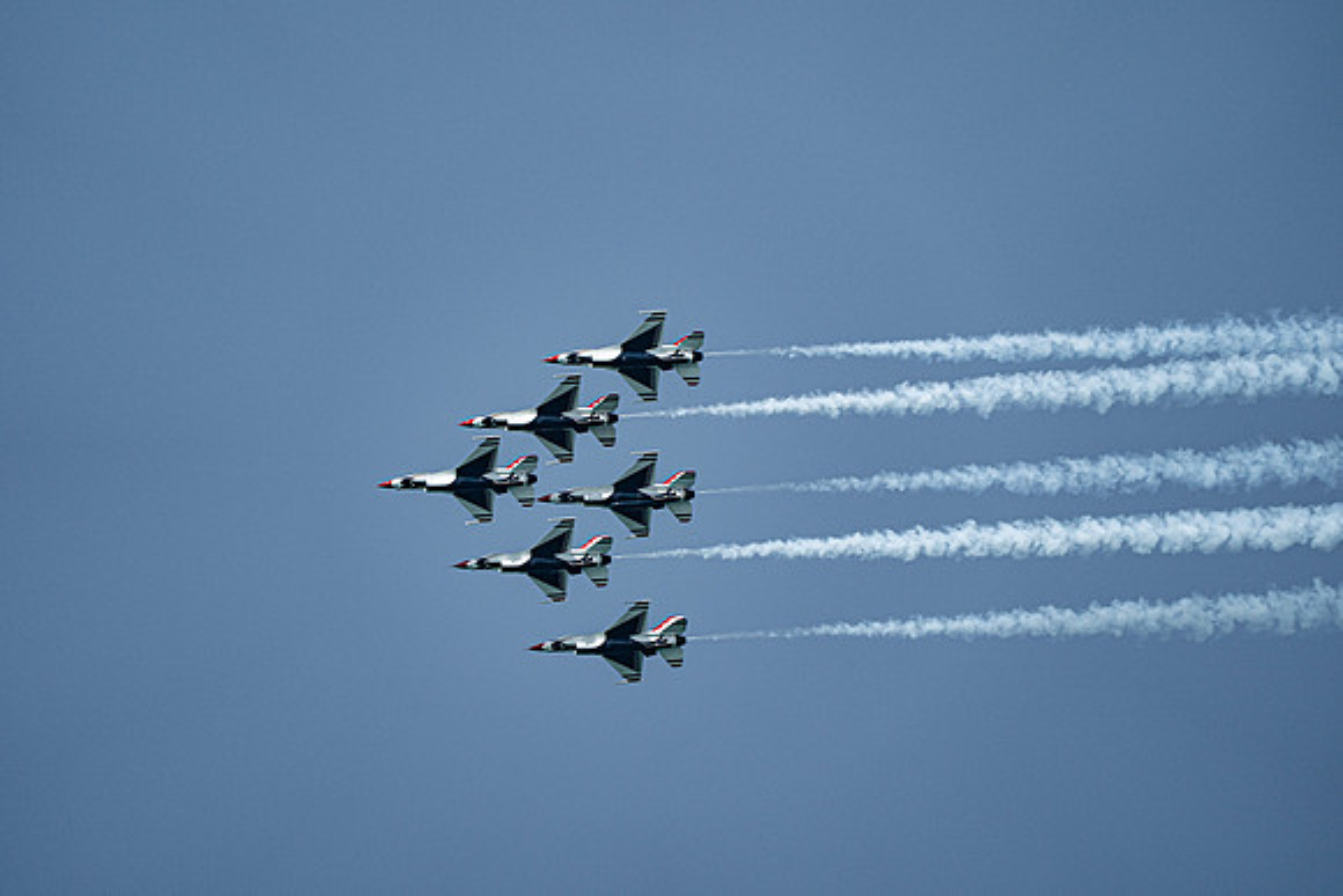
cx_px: 672
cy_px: 448
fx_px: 14925
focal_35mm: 400
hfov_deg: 5.2
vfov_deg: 3.4
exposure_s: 1/2000
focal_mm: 400
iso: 640
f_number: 10
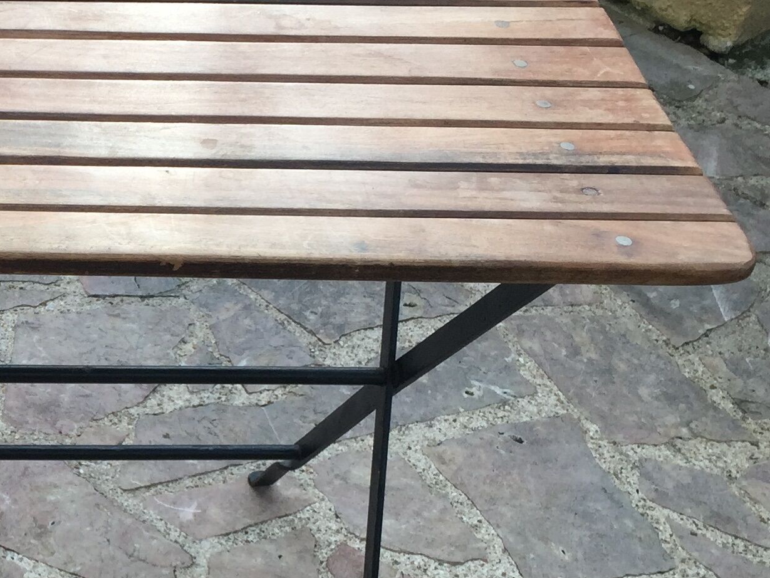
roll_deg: -0.2
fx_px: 1713
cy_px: 396
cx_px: -172
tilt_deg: -43.2
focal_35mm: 77
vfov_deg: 19.1
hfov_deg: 23.1
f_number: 2.2
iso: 32
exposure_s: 1/324
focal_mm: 4.15
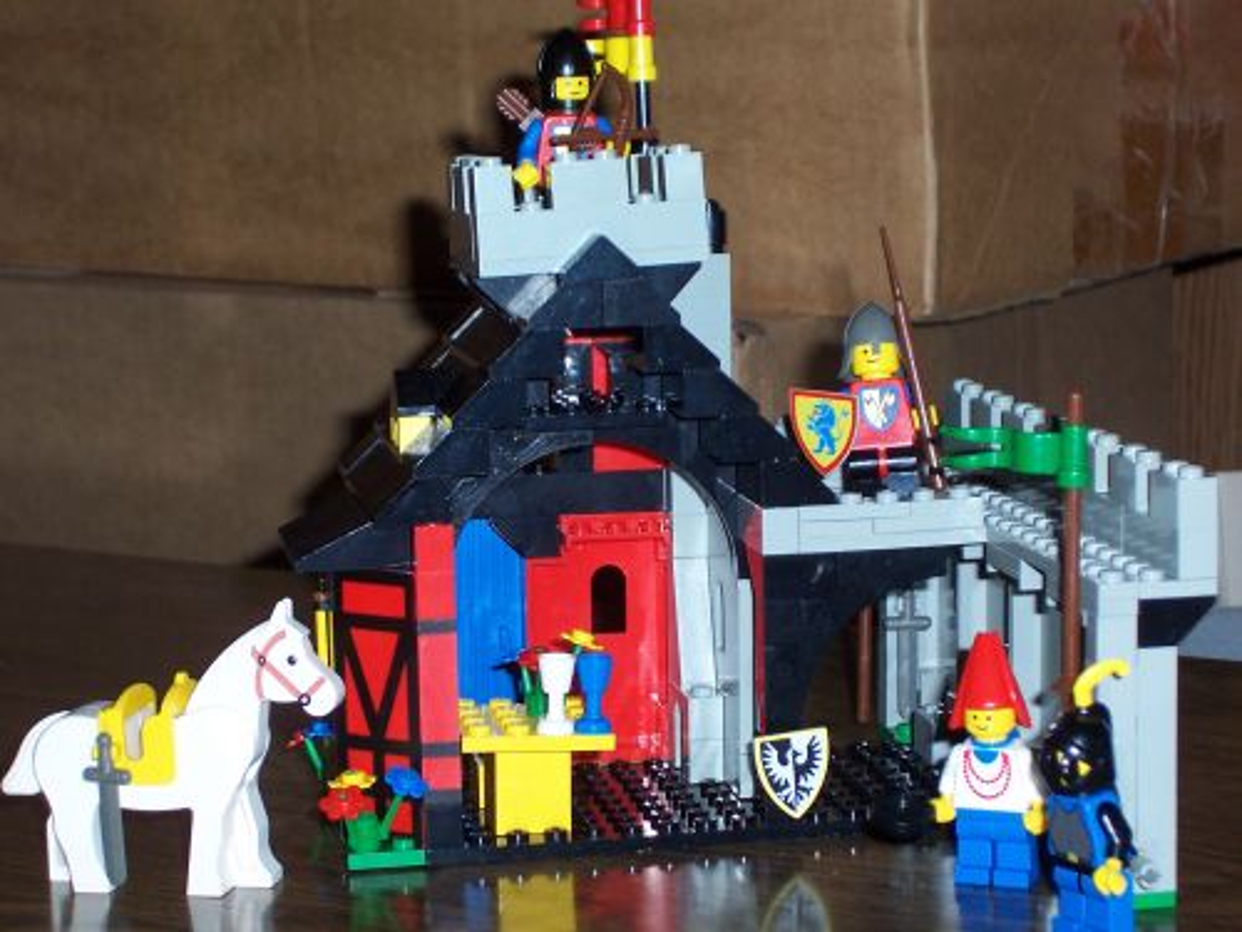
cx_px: 621
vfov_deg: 16.6
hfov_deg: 22.0
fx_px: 3193
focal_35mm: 89
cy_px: 466
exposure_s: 1/90
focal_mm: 13.5
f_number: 4.1
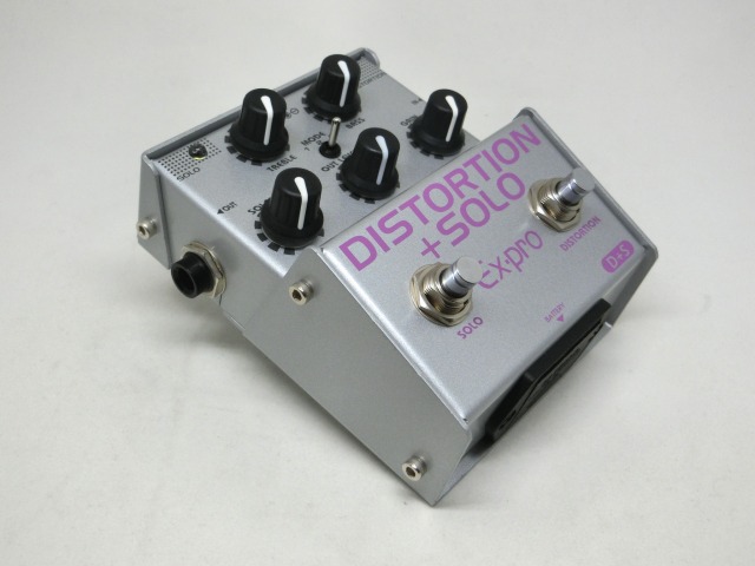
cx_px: 378
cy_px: 283
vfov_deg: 32.2
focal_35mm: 45
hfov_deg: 42.1
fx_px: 981
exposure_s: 1/125
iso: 125
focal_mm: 8
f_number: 4.4
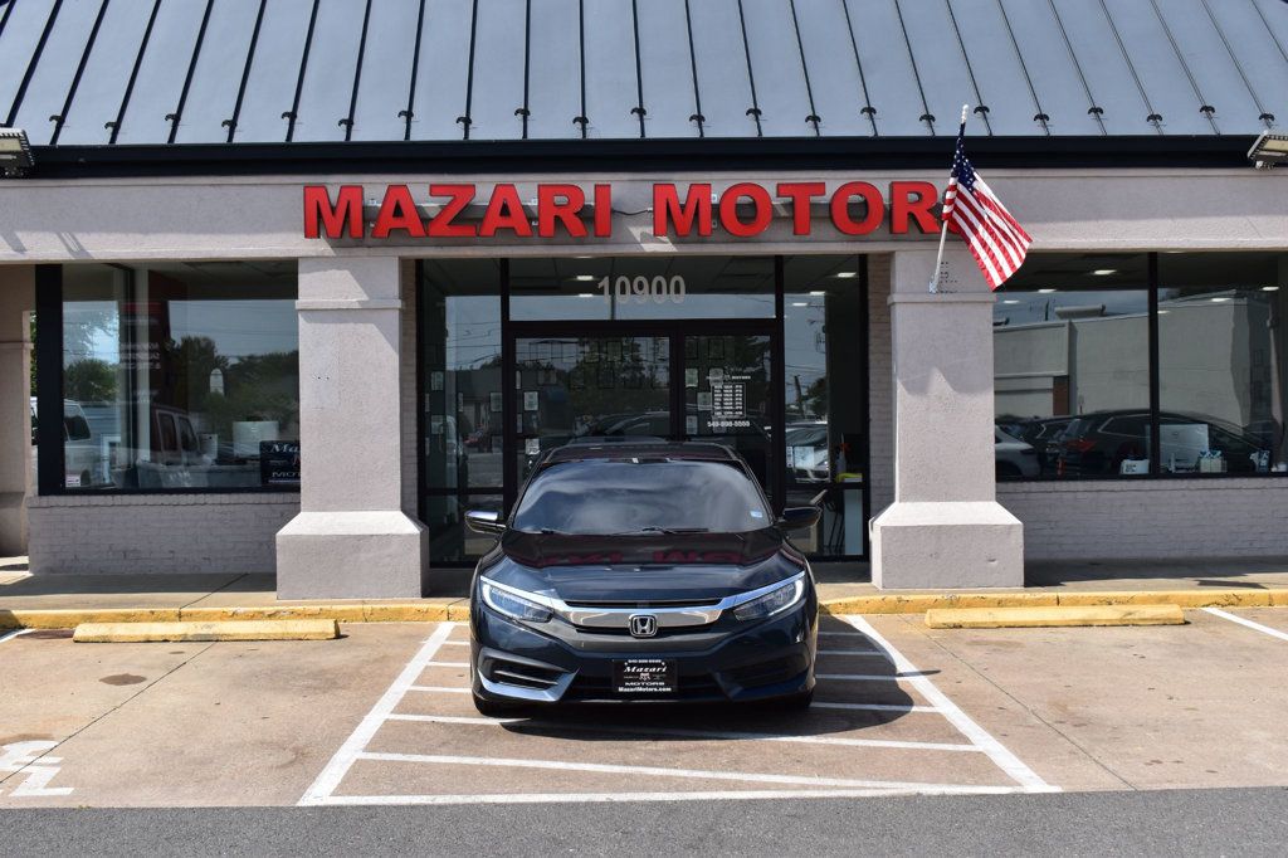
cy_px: 429
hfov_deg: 43.6
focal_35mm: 45
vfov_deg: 29.8
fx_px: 1609
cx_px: 644
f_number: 11
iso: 320
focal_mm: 30
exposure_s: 1/500
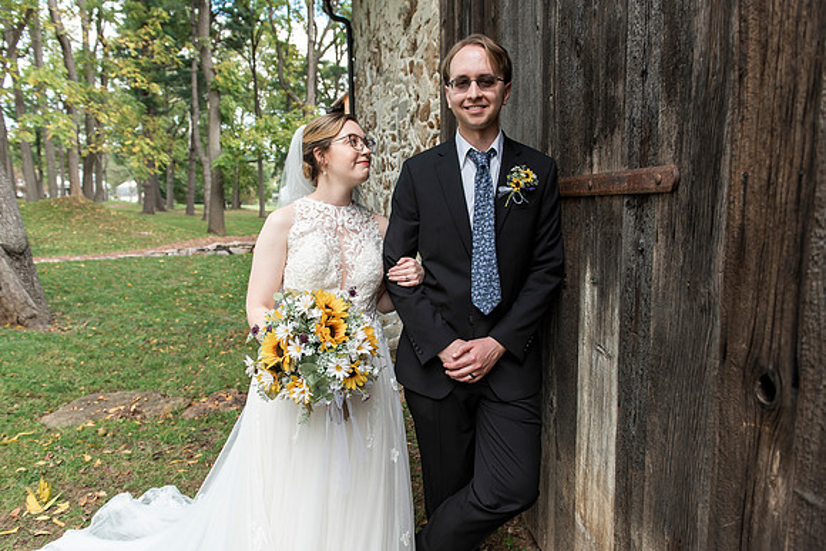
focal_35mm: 24
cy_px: 276
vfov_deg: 52.4
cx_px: 413
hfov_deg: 72.8
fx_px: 560
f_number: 4
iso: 400
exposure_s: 1/320
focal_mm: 24
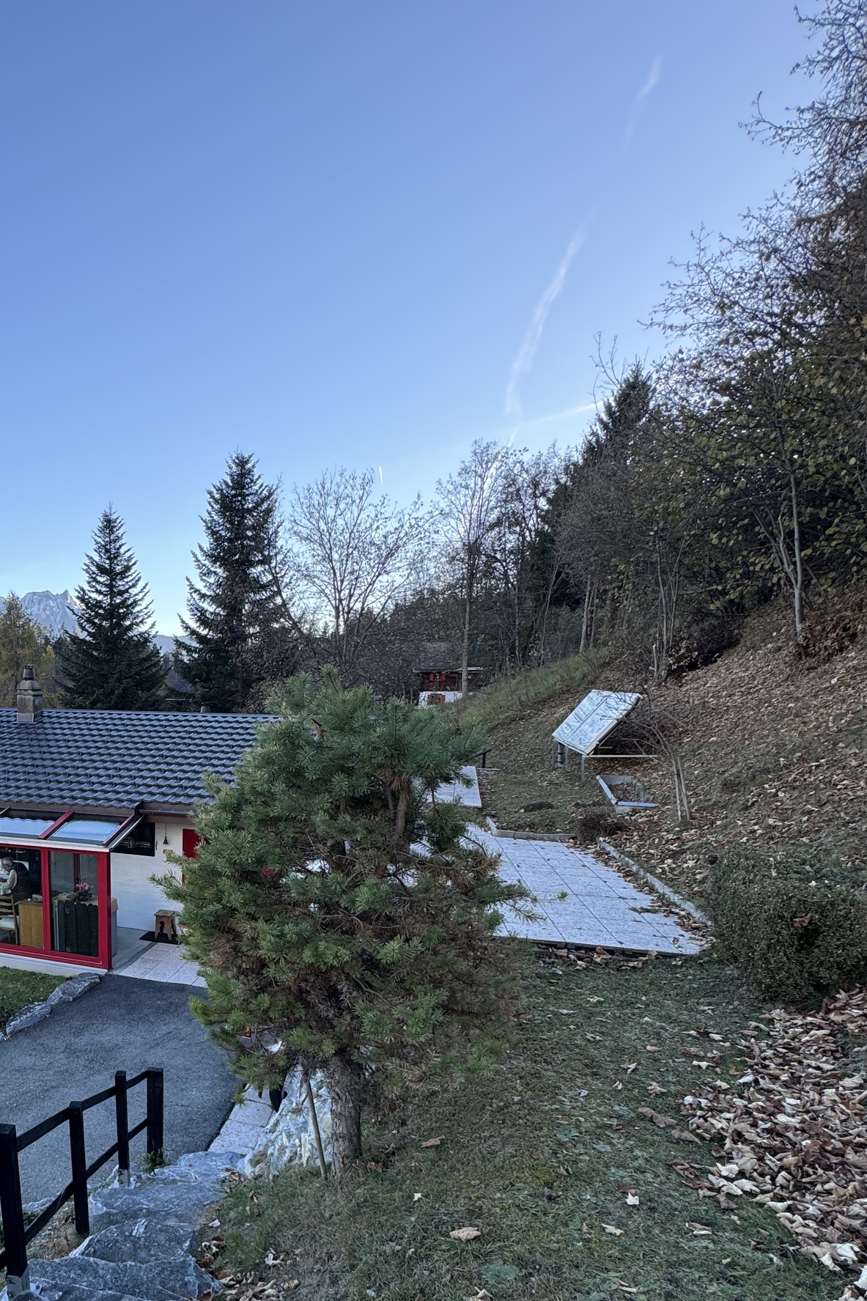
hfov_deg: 55.4
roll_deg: -0.3
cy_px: 868
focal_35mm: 21
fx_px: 759
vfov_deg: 78.6
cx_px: 177
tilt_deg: -12.9
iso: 40
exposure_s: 1/172
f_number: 2.2
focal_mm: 2.22
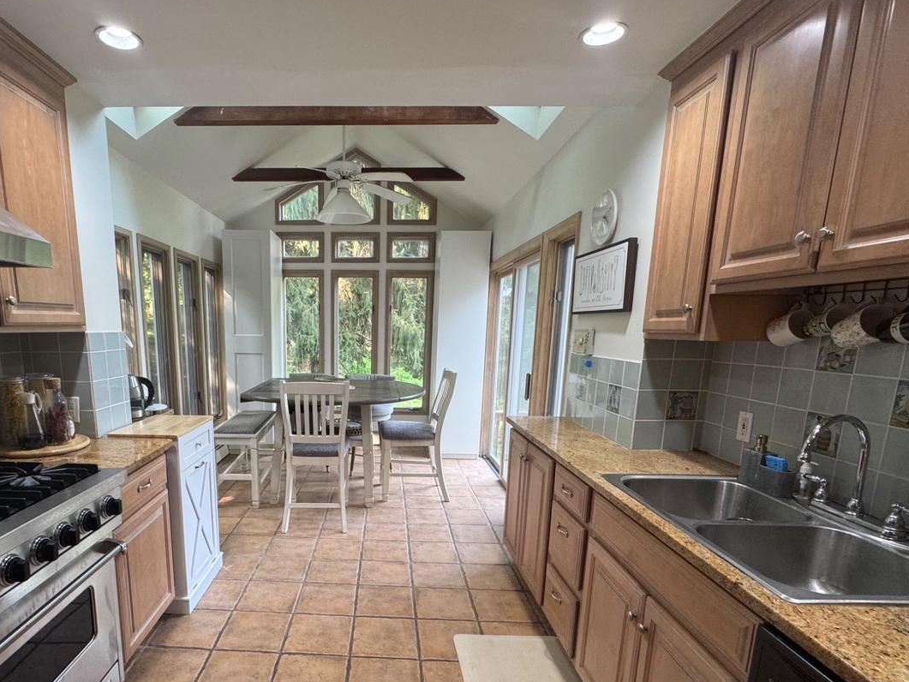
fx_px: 499
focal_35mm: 19
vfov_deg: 67.7
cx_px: 362
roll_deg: -0.3
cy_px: 424
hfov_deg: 83.6
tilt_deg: -11.1
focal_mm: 2.22
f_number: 2.2
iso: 160
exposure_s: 1/60
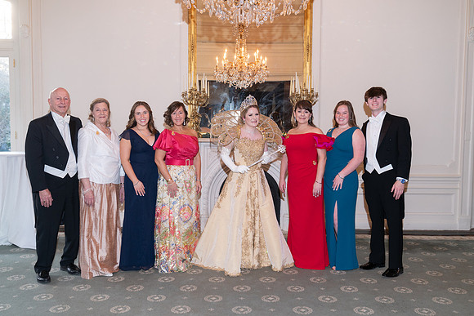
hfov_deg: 57.2
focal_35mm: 33
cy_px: 158
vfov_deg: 40.0
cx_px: 237
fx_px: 435
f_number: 4.5
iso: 800
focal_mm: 33
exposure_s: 1/60
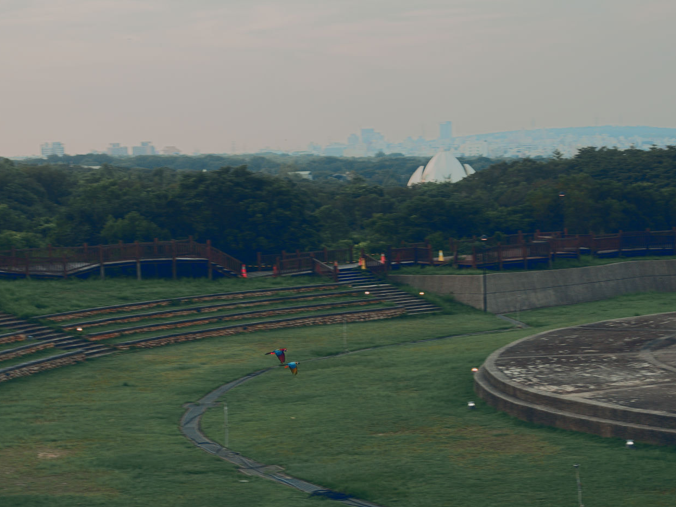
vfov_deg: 15.5
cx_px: 362
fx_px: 1855
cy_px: 349
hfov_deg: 20.6
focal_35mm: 95
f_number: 5.6
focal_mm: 60
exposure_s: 1/160
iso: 400
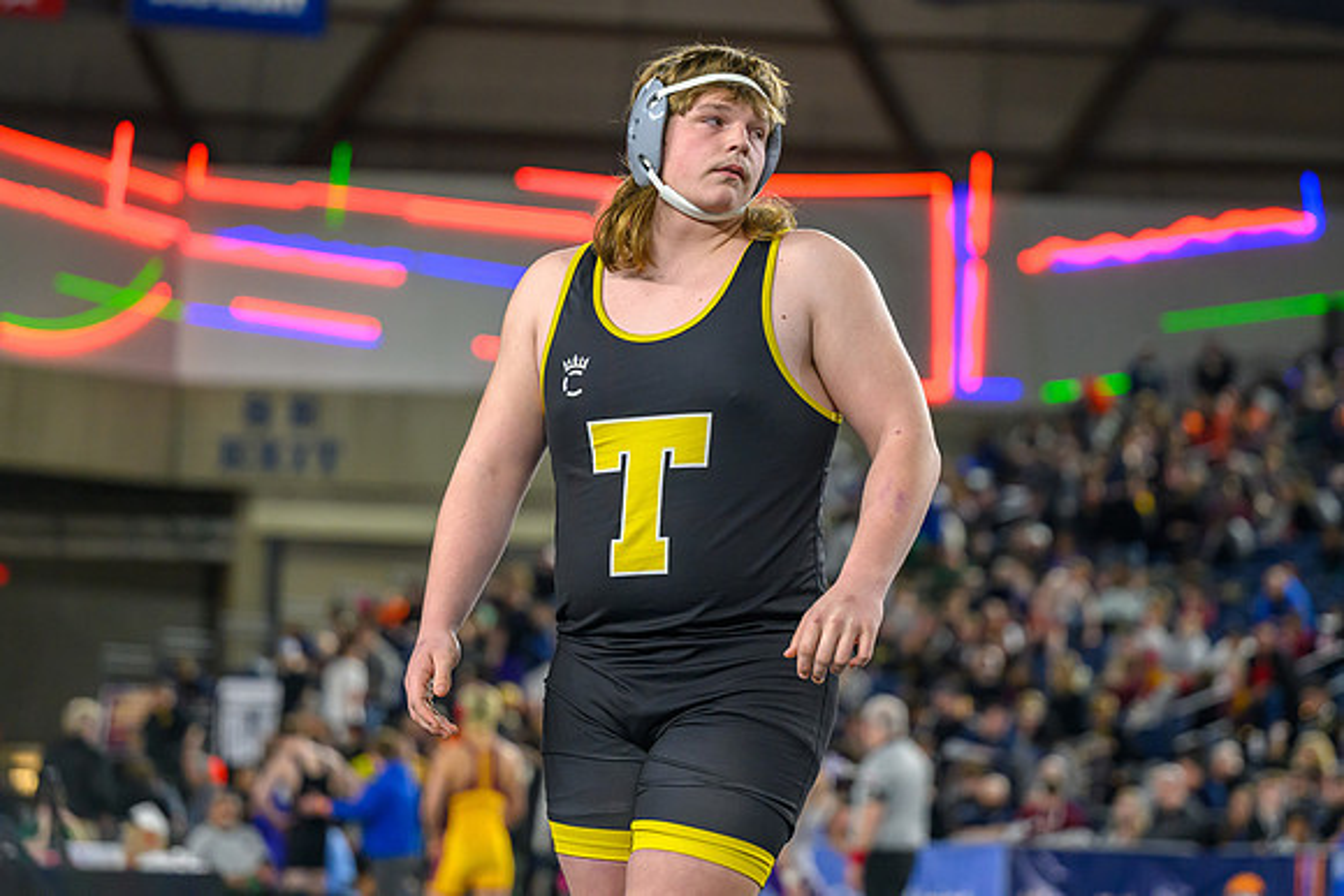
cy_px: 353
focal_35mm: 122
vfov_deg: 11.2
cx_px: 782
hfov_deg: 16.7
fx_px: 4569
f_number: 2.8
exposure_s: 1/1000
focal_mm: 101
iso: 2500
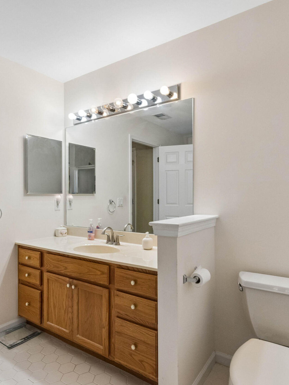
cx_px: 140
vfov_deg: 76.4
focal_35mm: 22
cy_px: 191
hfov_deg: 61.1
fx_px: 245
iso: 1250
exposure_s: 1/400
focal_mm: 15
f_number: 7.1
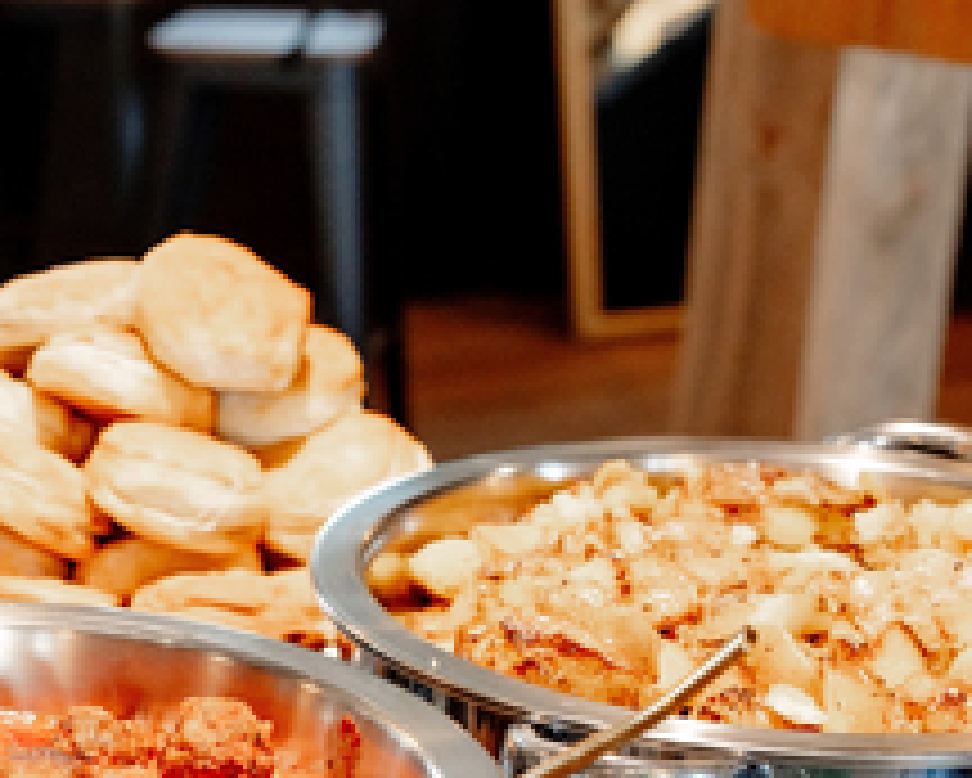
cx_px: -86
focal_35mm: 91
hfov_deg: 20.1
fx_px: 2619
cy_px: 870
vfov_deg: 16.4
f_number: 3.5
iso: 1250
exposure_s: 1/400
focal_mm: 35
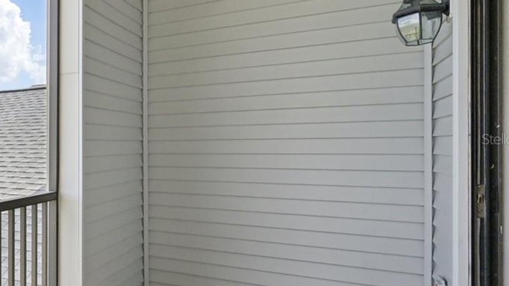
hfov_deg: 44.9
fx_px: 459
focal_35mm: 34
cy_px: 139
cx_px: -44
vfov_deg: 34.7
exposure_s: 1/500
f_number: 8
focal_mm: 14
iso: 400
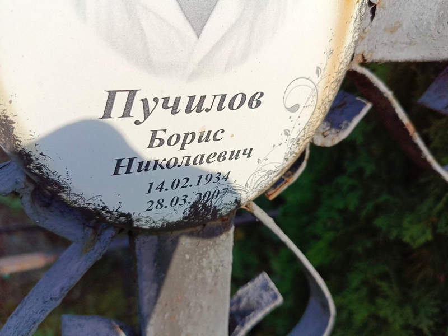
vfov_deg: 54.9
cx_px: 224
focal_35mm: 25
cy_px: 168
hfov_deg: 69.4
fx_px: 324
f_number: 1.69
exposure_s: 1/1414
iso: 116
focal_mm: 4.76
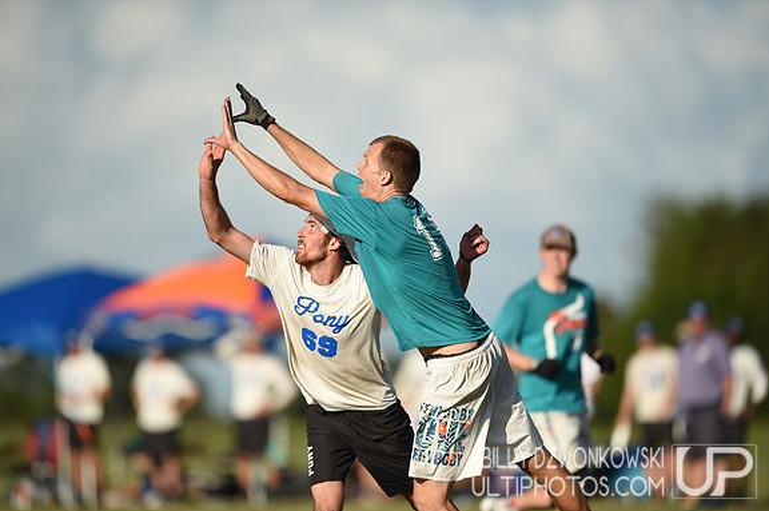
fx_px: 8601
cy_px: 255
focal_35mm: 403
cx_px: 386
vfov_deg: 3.4
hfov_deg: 5.1
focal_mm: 400
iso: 125
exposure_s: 1/3200
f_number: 2.8
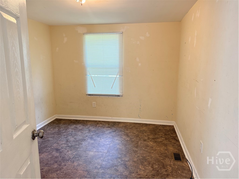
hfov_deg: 71.6
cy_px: 90
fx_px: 166
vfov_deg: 56.8
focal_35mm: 24
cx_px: 120
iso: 200
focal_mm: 6.76
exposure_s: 1/70
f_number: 1.78
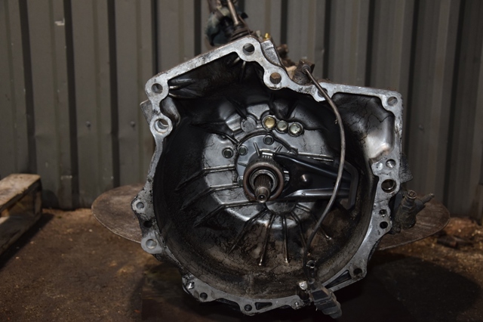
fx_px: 644
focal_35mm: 48
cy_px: 161
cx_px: 242
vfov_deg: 28.0
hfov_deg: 41.1
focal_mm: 32
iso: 800
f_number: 5
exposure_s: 1/60
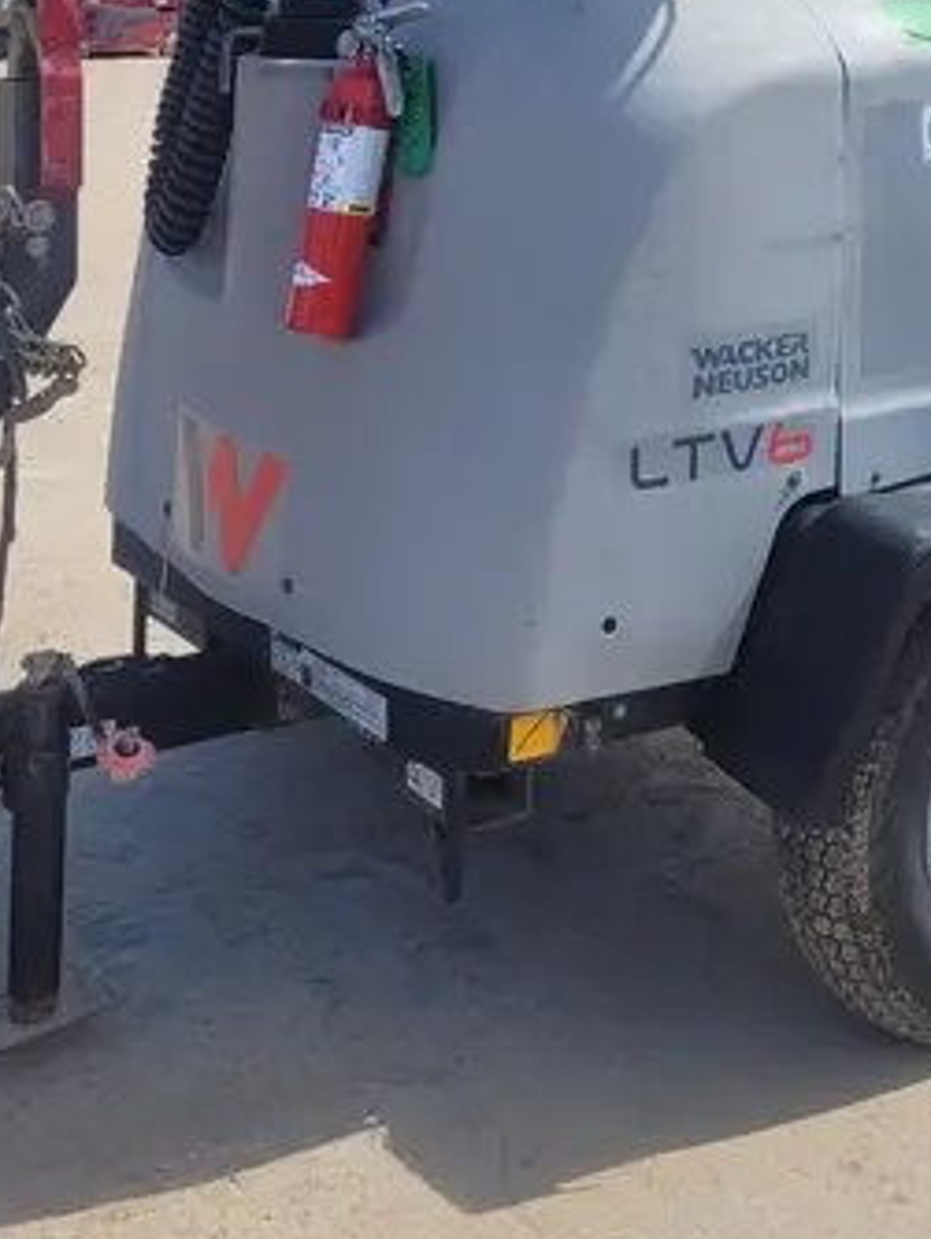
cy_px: 150
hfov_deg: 25.6
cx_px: 582
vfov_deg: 32.3
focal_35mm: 57
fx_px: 2041
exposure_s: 1/1910
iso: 40
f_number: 1.8
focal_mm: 5.4
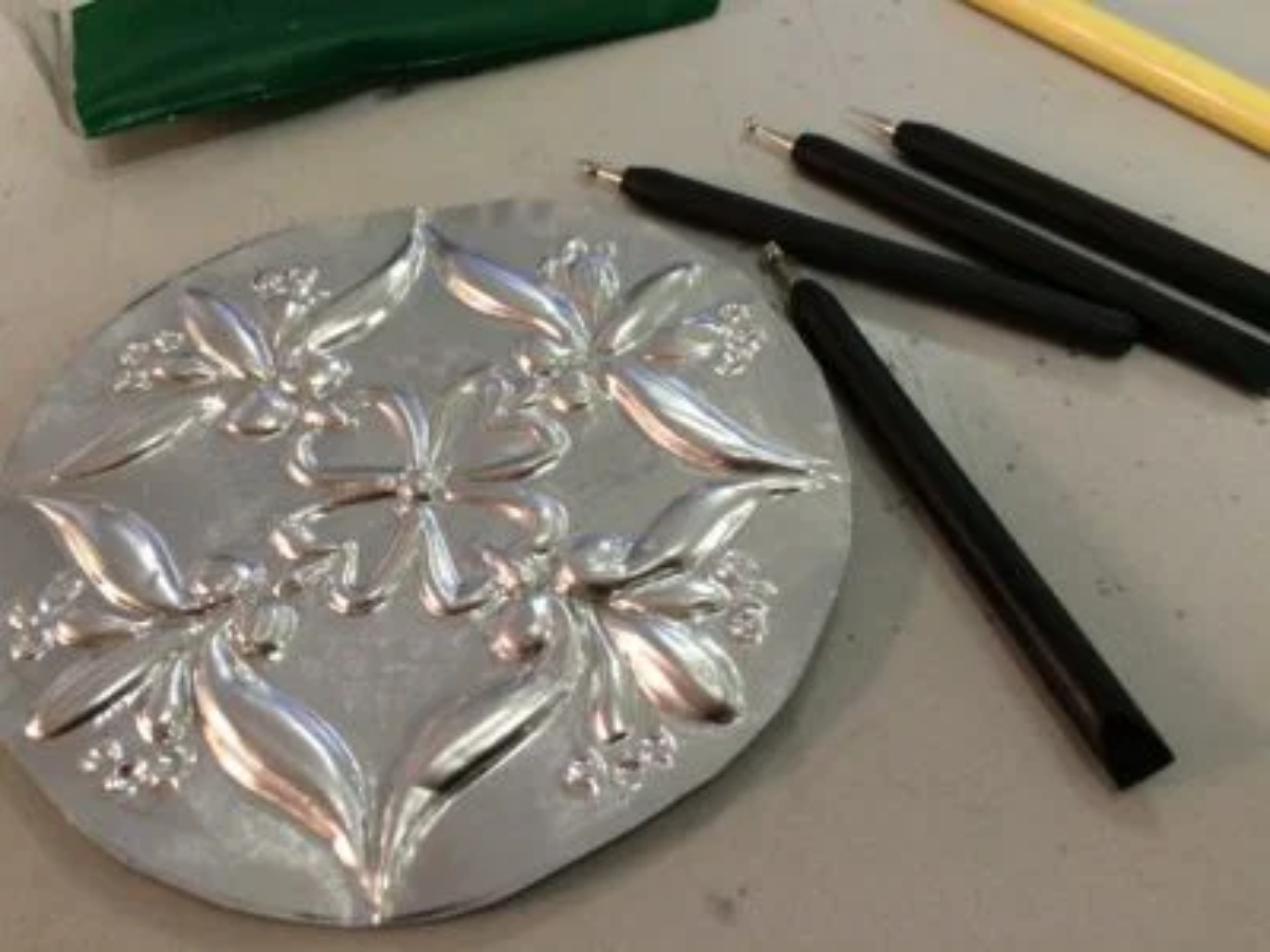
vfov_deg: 48.2
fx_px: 1064
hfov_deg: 61.7
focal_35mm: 29
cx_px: 635
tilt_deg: -53.8
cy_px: 476
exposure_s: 1/30
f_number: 2.2
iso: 100
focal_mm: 4.15
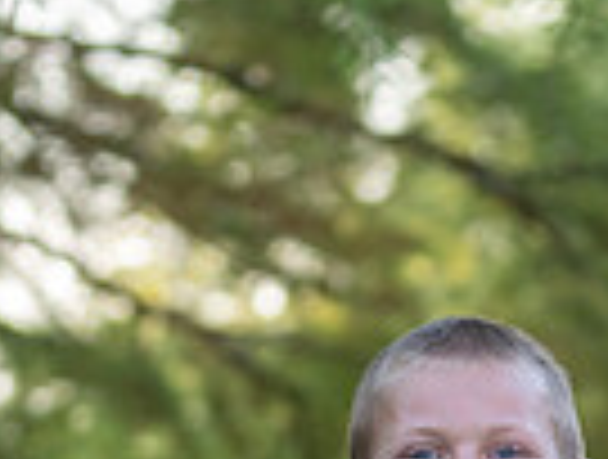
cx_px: 575
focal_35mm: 355
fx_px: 6252
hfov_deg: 5.6
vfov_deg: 4.2
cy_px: 942
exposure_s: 1/320
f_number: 2.8
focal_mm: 70
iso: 160
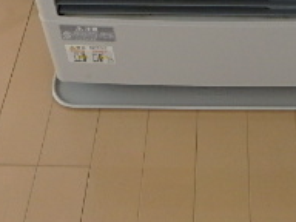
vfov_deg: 18.7
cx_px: 225
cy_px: -106
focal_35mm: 70
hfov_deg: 27.4
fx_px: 599
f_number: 3.5
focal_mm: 3.7
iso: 250
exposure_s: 1/30
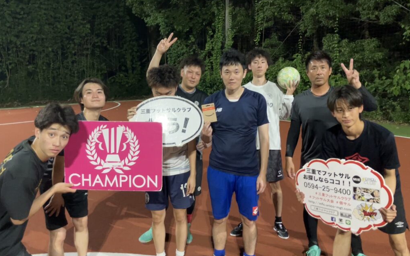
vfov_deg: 41.8
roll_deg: +0.0
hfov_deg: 62.9
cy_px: 112
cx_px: 206
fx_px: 335
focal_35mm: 30
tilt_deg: -4.0
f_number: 1.8
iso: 500
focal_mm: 3.99
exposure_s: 1/30
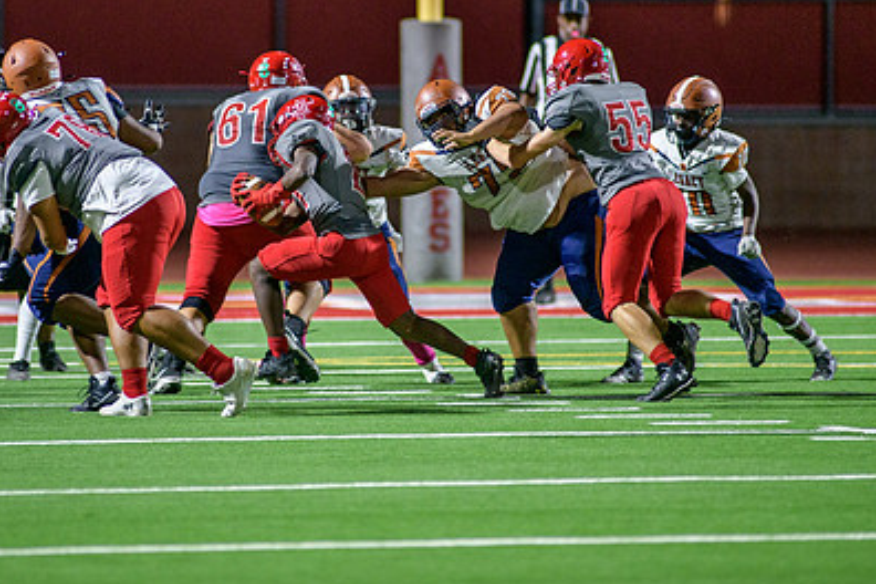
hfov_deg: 4.7
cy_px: 176
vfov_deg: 3.1
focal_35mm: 439
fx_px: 10681
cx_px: 354
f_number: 2.8
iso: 2000
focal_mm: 300
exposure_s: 1/500
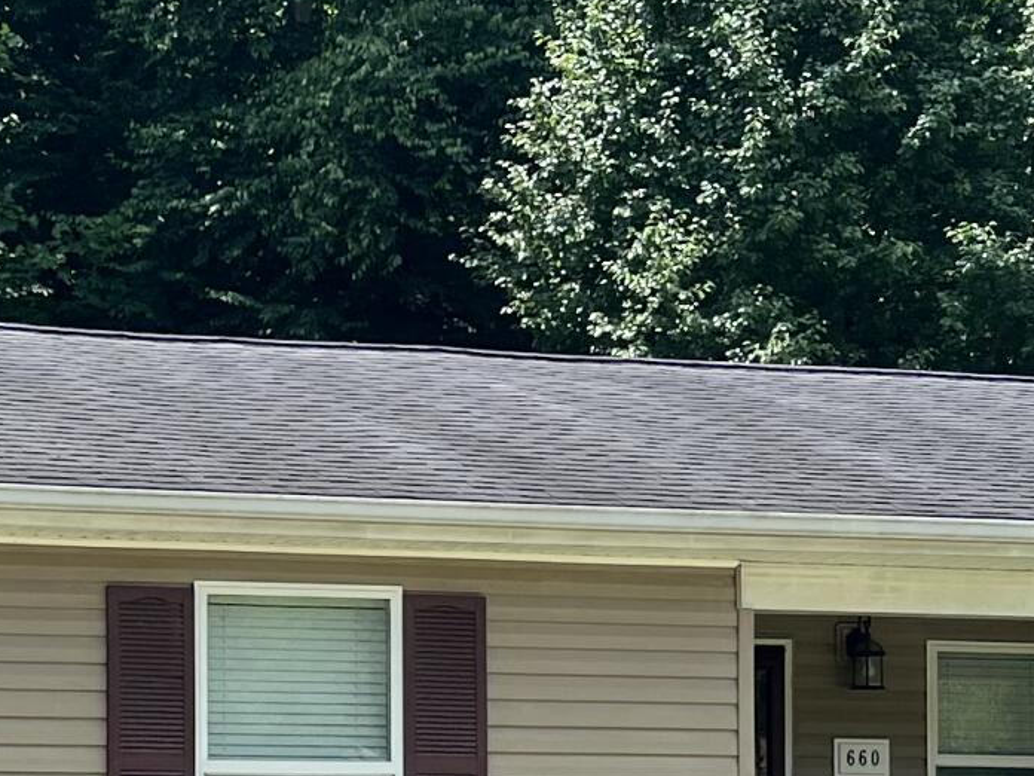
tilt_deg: +0.9
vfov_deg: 13.1
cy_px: 728
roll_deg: +0.0
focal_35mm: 112
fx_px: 3346
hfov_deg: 17.4
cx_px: 223
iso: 50
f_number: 1.5
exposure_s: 1/2632
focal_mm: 5.7
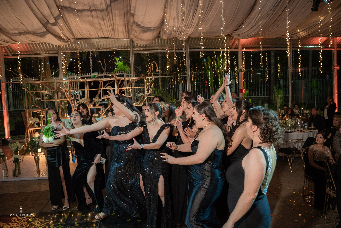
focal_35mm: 28
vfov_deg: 46.4
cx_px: 170
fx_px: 265
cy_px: 114
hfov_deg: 65.5
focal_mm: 28
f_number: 5
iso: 2000
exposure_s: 1/200
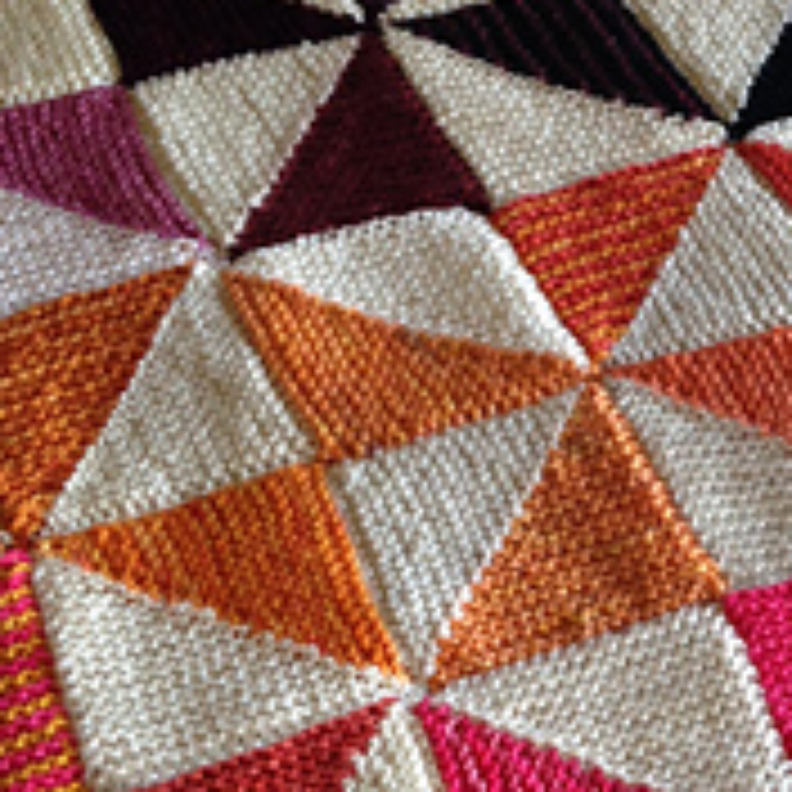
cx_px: 886
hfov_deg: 15.9
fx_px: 2744
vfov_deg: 16.4
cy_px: 436
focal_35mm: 106
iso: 80
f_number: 2.4
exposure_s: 1/20
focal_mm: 4.12
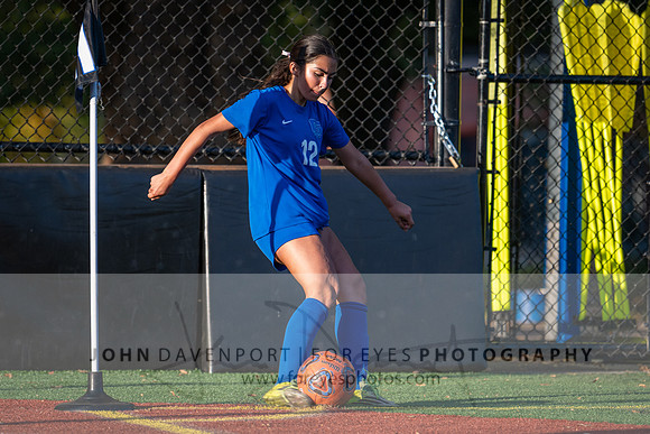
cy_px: 182
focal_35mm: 315
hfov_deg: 6.5
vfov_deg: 4.4
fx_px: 5691
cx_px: 292
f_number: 2.8
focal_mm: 200
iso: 320
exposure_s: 1/2000
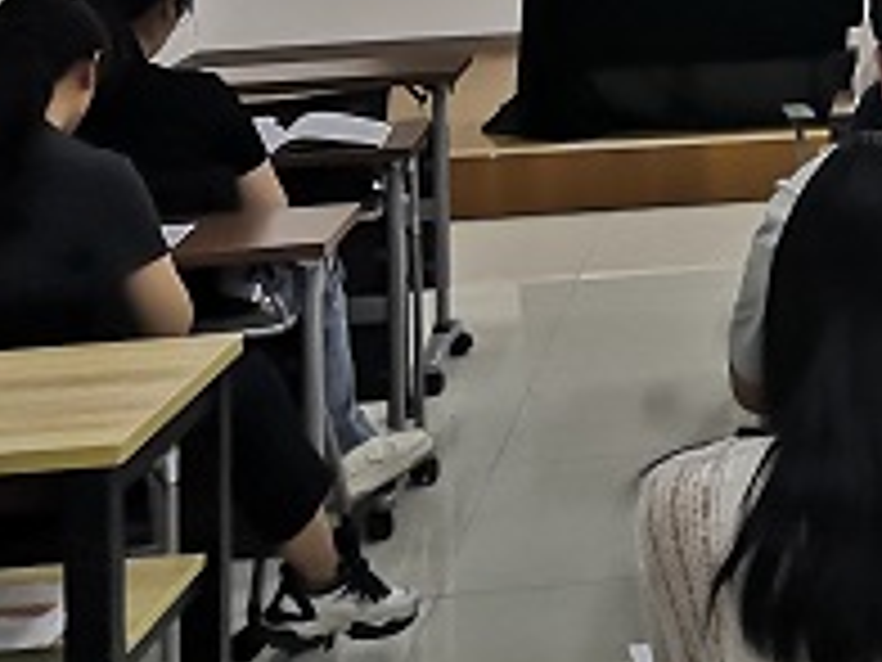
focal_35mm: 101
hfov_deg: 17.7
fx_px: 2573
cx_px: 1278
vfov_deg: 13.5
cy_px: -430
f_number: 1.8
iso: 80
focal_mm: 3.95
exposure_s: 1/60
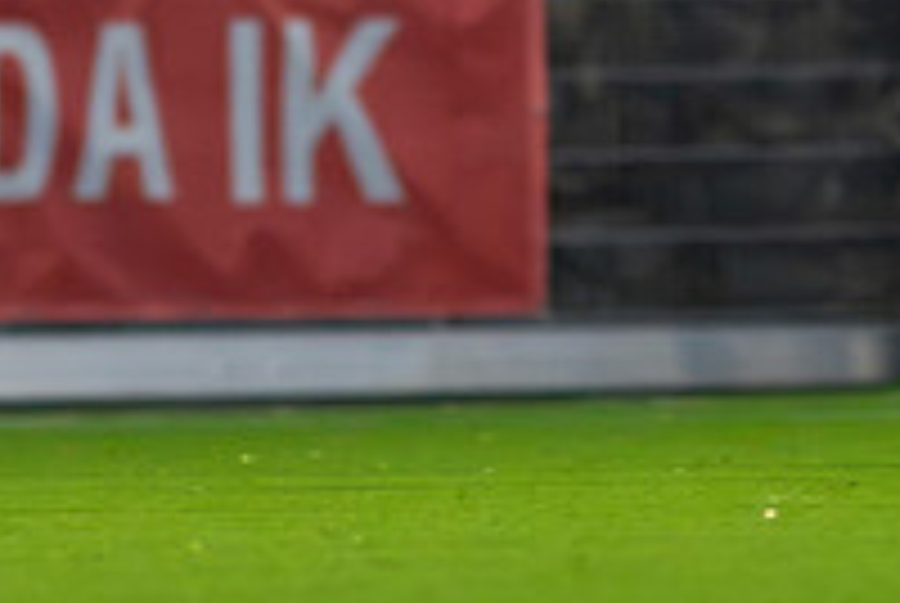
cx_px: 1012
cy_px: -70
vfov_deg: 1.0
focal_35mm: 1347
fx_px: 33724
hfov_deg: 1.5
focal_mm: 300
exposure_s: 1/800
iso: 8000
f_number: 3.2
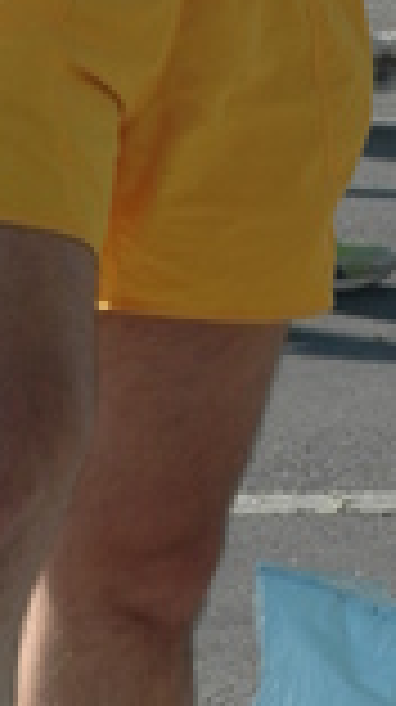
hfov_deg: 2.9
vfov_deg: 5.1
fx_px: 7861
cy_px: -67
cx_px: 191
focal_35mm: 420
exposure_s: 1/60
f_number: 11
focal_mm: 70
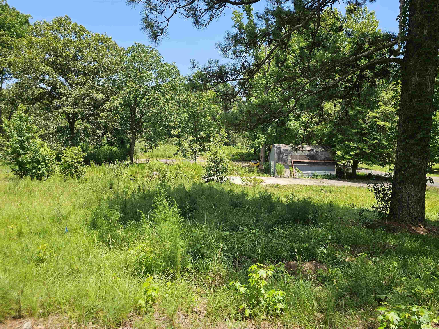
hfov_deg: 73.9
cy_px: 164
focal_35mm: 23
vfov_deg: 58.9
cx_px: 220
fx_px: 292
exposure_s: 1/357
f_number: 1.7
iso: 10
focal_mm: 6.3
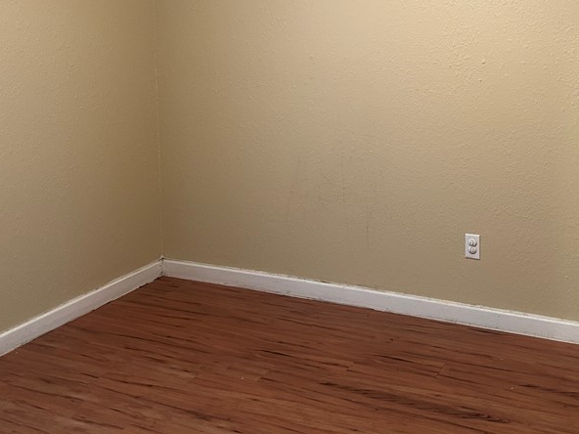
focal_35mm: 45
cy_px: 95
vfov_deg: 31.5
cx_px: 353
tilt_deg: -6.6
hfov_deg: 41.8
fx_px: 753
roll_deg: +0.0
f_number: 1.5
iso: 200
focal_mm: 5.7
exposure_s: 1/60
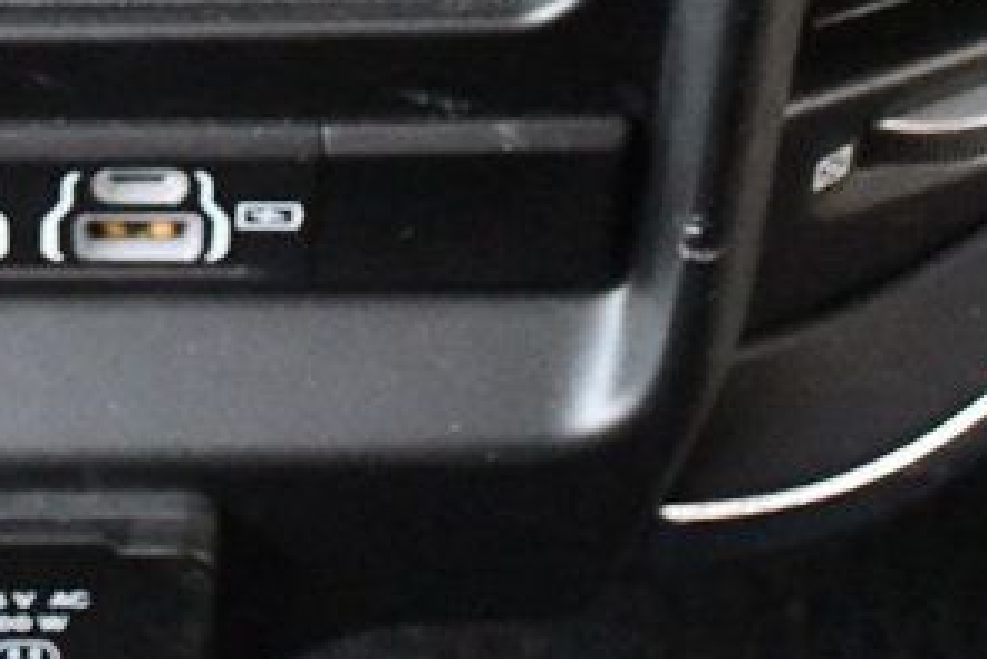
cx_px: -37
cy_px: -378
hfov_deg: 13.0
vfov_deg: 8.6
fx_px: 4279
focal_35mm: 156
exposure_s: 1/50
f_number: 4
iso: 12800
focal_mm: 30
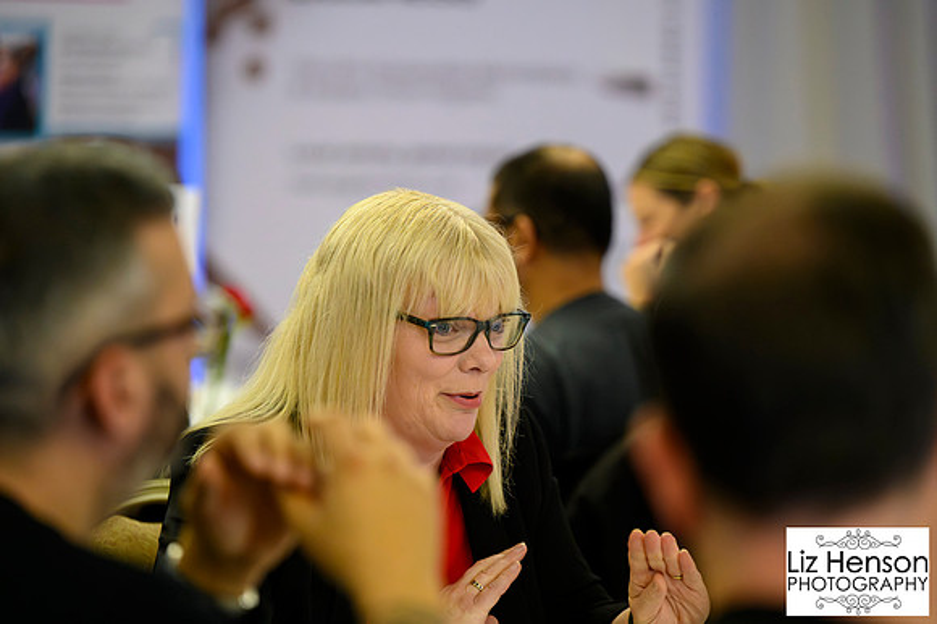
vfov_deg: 10.1
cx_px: 468
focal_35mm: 135
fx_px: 3512
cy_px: 312
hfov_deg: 15.2
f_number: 2.8
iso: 6400
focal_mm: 135
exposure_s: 1/200
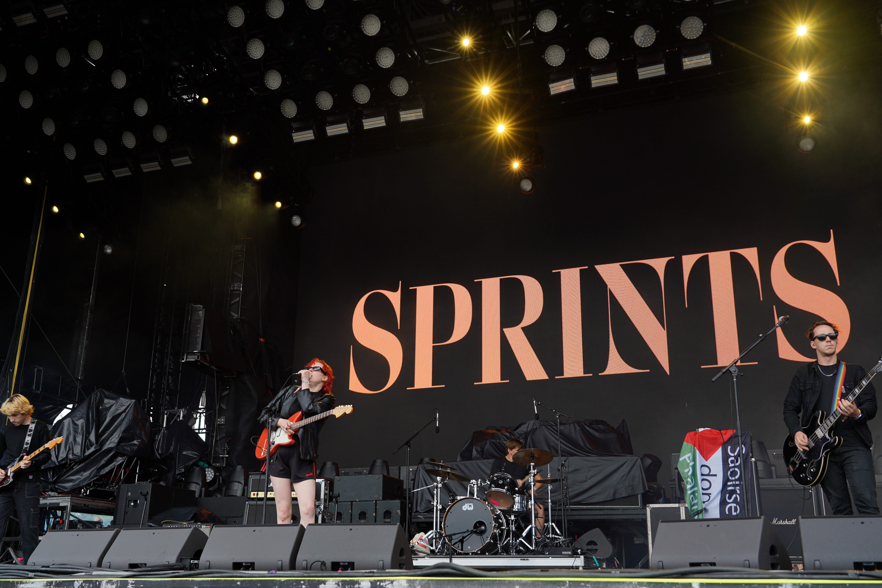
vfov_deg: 37.9
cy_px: 294
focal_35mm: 35
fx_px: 857
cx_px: 441
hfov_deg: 54.4
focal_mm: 35
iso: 100
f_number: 5
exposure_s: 1/60
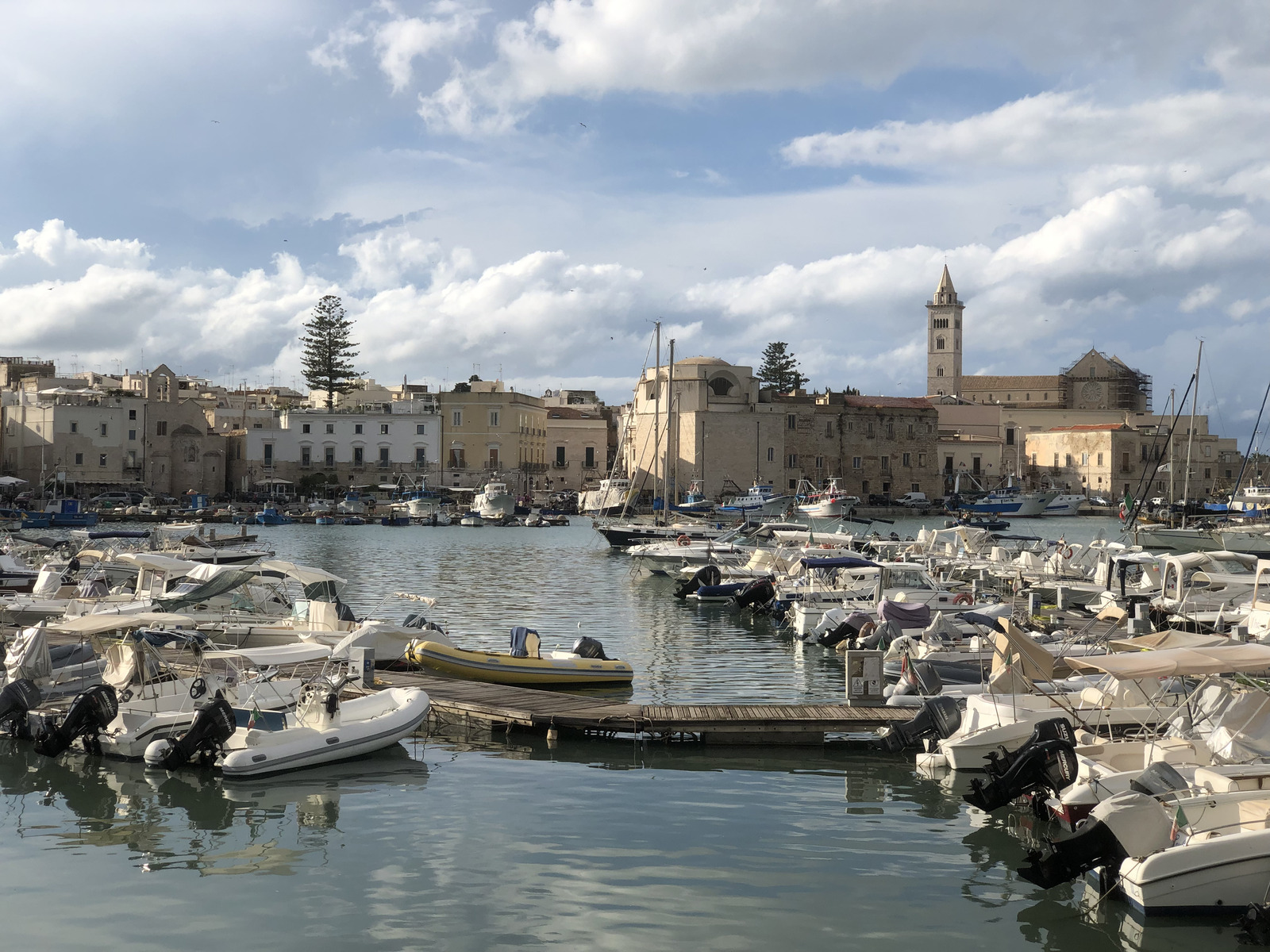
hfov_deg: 36.8
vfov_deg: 28.0
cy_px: 476
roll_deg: +0.4
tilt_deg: +0.4
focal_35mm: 52
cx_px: 635
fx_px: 1908
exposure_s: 1/1799
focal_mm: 6
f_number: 2.4
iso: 16
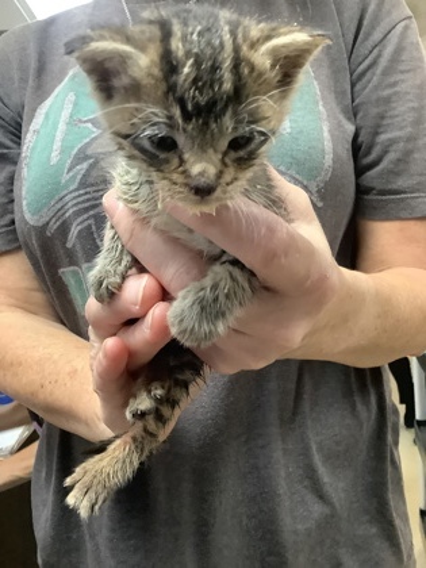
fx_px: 509
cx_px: 213
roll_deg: +3.8
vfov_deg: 58.4
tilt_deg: -2.4
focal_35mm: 31
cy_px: 284
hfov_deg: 45.4
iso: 320
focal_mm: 3.3
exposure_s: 1/40
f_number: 2.4
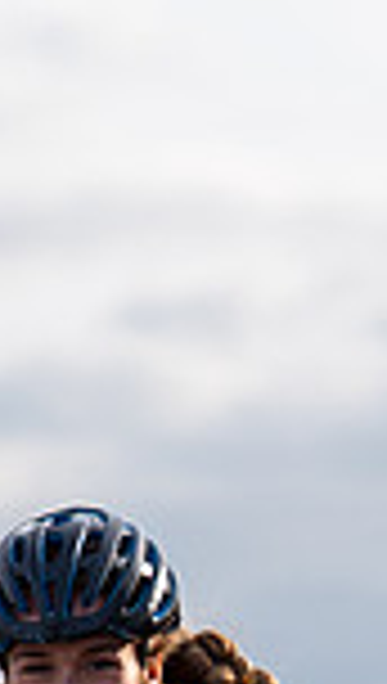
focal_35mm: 543
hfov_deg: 2.2
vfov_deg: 4.0
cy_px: 758
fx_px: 9862
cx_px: 144
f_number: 4
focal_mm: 136
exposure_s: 1/800
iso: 100
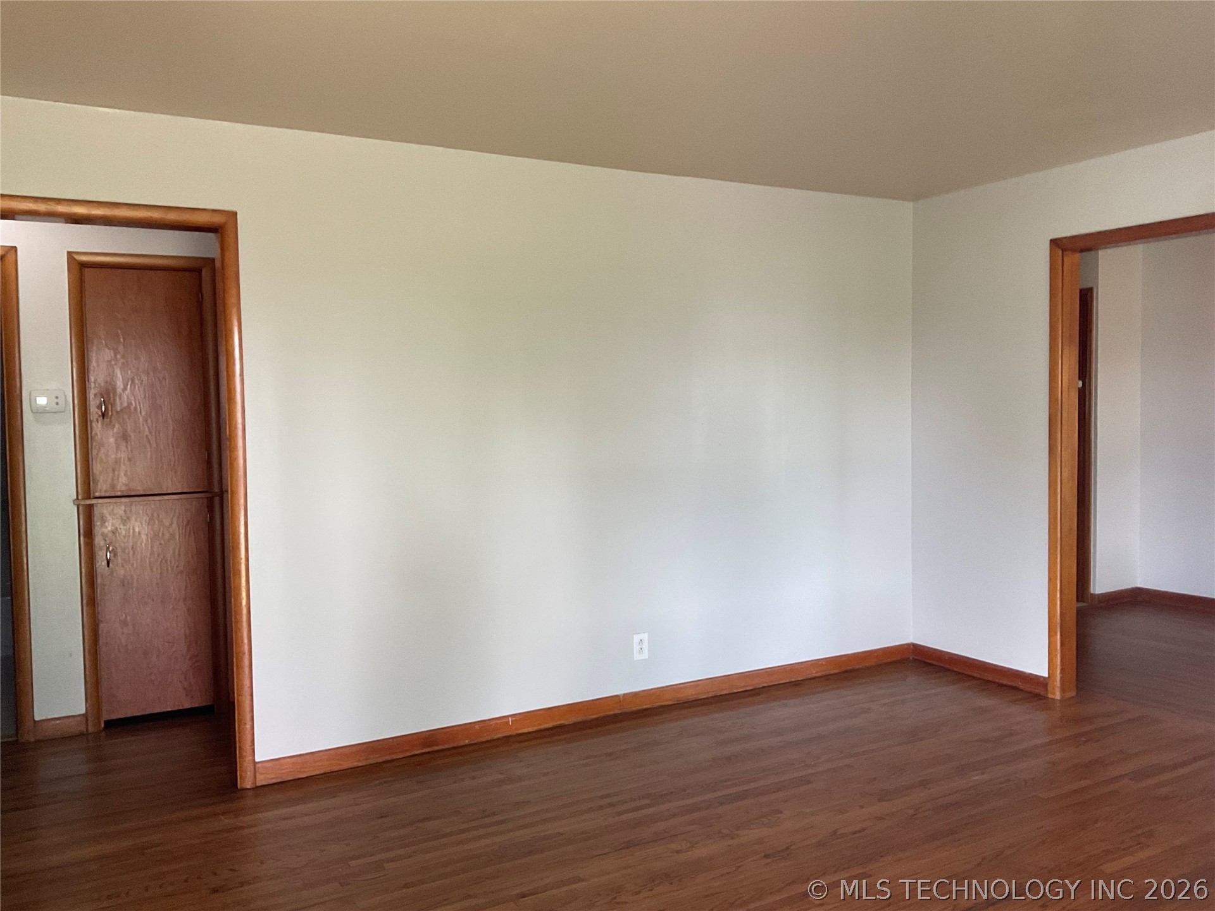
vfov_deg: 48.2
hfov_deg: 61.7
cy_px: 456
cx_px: 608
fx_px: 1018
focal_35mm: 29
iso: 100
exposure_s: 1/60
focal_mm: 3
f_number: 1.8
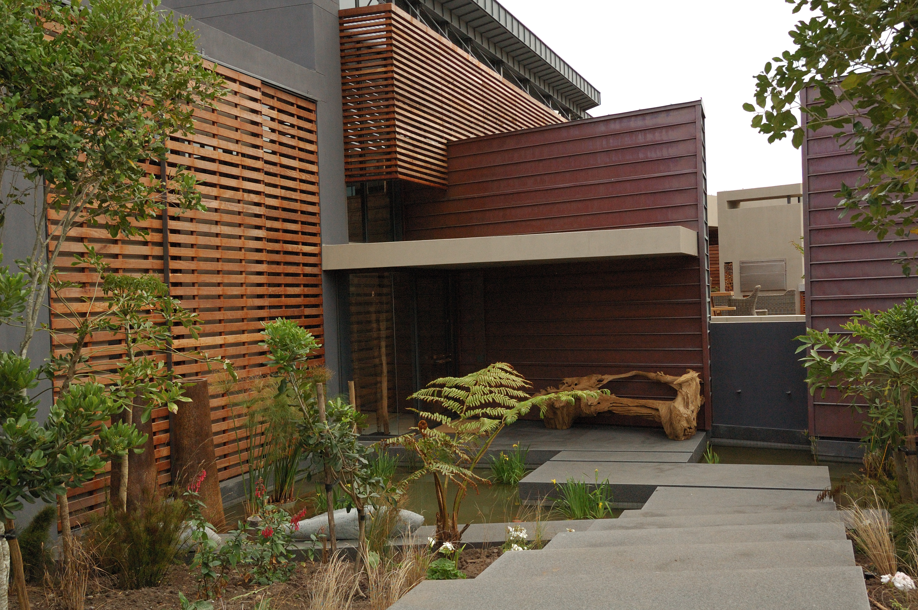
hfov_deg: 49.6
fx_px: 994
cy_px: 305
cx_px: 459
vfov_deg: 34.1
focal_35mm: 39
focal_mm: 26
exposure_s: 1/400
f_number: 10
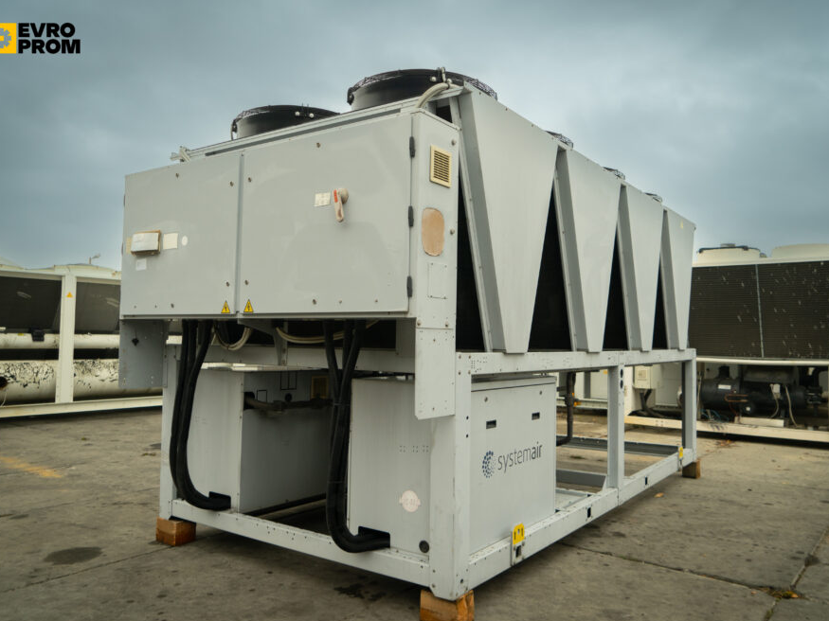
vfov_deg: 51.3
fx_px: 647
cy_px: 315
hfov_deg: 65.3
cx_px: 441
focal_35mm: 27
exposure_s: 1/100
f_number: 5
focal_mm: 24
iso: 400
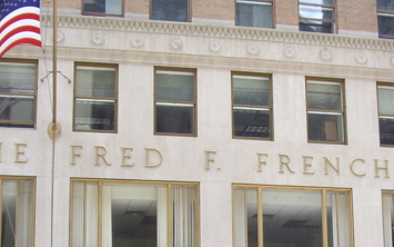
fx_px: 913
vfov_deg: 15.0
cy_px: 271
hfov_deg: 24.2
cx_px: 275
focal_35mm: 85
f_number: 2.8
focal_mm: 7.9
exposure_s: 1/200
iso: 100
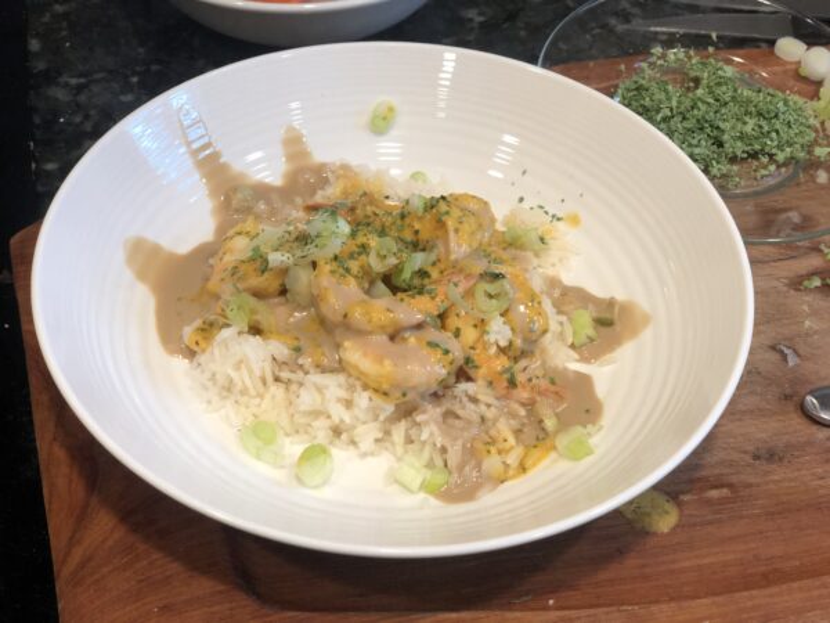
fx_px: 1247
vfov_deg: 28.0
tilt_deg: -46.4
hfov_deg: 36.8
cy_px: 312
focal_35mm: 52
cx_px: 415
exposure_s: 1/40
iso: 80
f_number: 2.4
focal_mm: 6
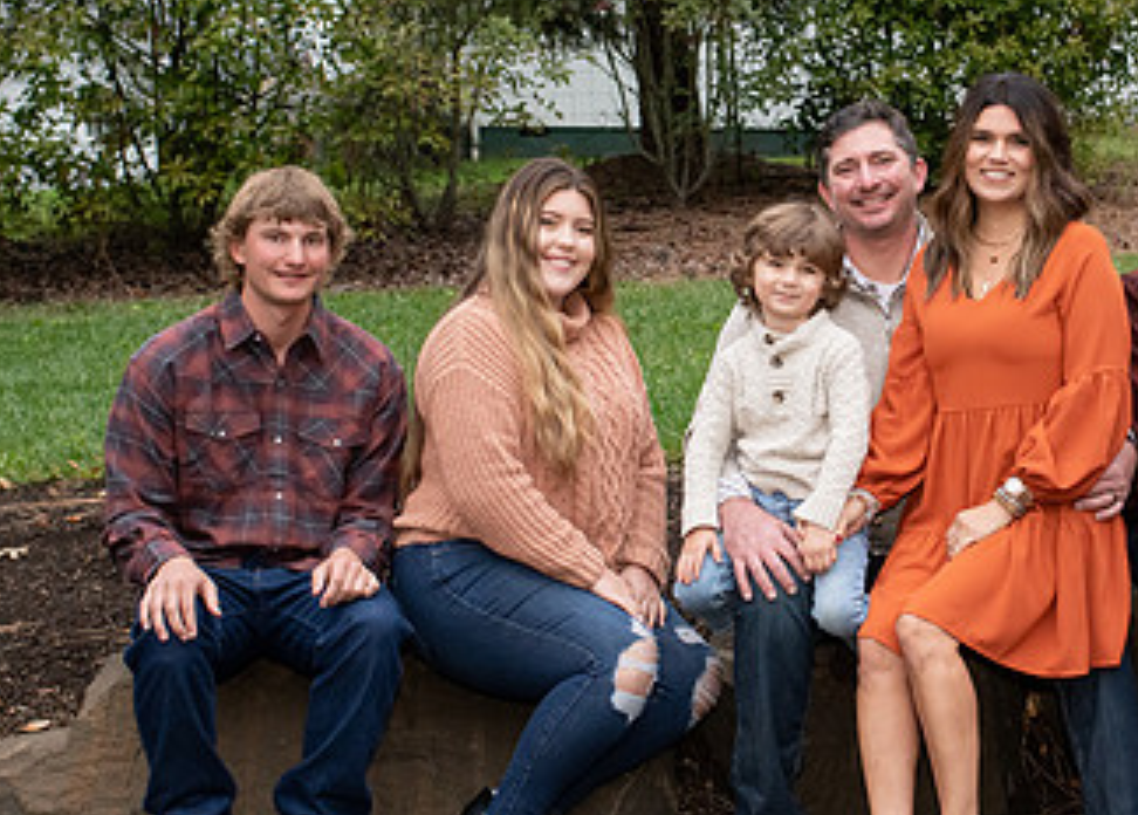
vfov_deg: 17.2
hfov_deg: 23.7
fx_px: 2685
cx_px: 843
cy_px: 304
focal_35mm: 83
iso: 1250
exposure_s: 1/400
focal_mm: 35
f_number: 5
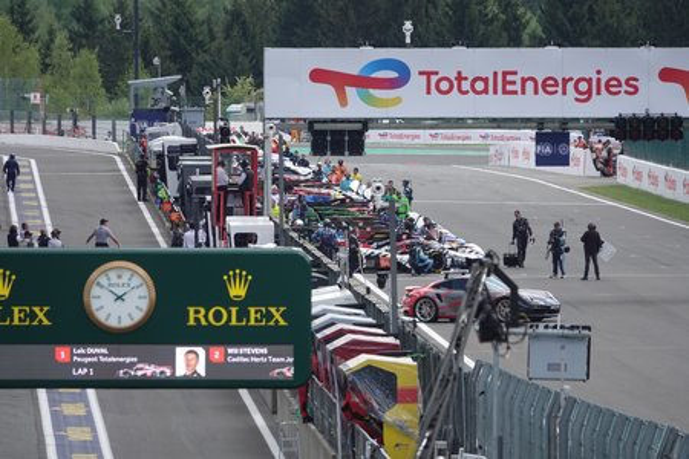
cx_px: 344
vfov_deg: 2.3
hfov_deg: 3.4
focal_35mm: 600
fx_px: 11482
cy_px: 230
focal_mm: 220
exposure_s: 1/800
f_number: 4
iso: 250
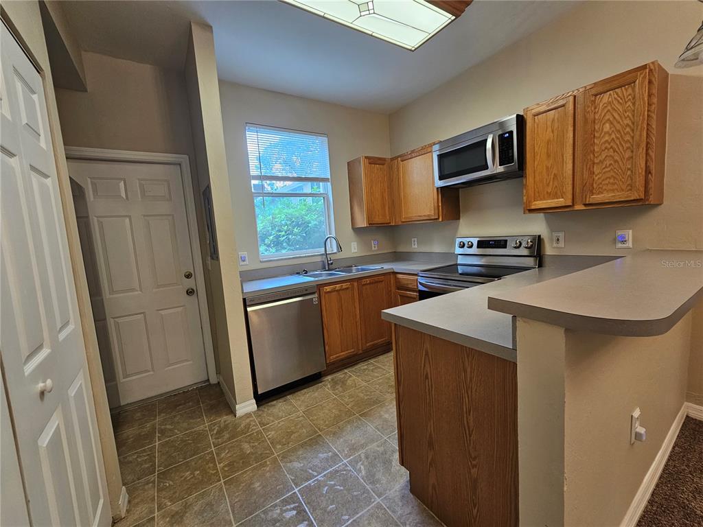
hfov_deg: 106.2
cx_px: 352
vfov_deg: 89.9
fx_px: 264
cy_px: 264
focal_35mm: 13
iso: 100
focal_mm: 2.2
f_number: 2.2
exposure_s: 1/60
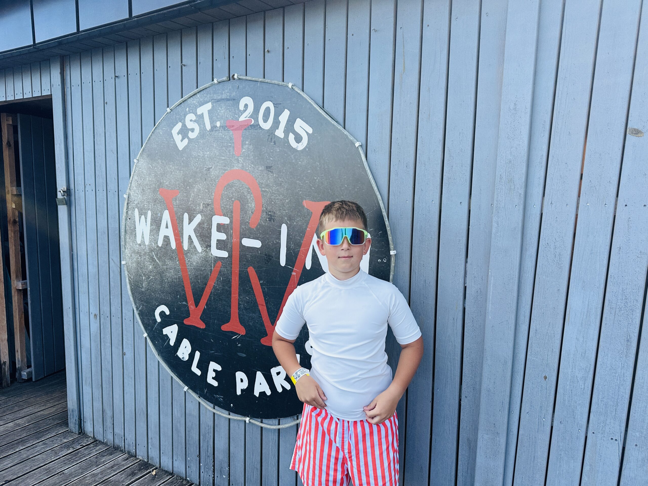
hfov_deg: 71.6
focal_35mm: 24
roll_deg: -0.8
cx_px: 324
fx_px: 449
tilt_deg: -7.3
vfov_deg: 56.8
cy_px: 243
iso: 80
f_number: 1.78
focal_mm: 6.86
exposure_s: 1/734
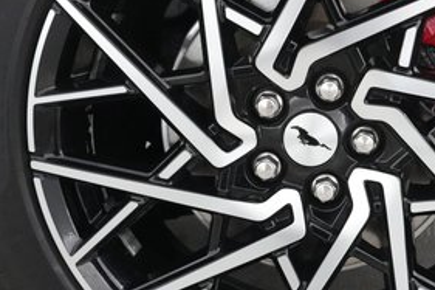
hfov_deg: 34.4
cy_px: 149
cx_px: 320
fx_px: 688
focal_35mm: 57
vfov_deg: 23.7
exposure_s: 1/320
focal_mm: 25
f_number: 4.5
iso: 16000
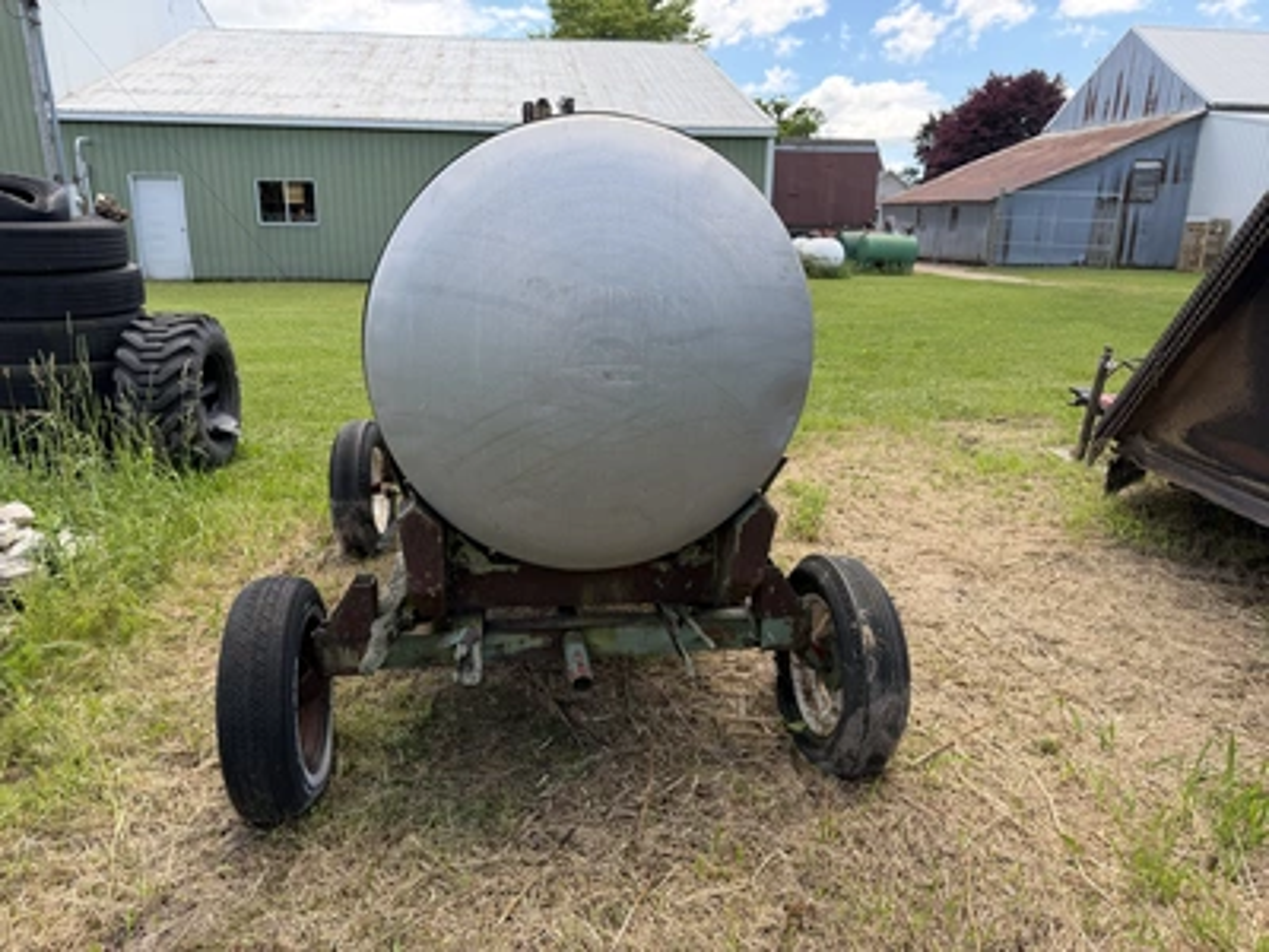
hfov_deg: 71.6
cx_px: 634
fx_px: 880
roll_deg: +1.4
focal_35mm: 24
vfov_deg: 56.8
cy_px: 476
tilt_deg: -14.7
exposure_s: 1/1091
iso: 100
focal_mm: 6.76
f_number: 1.78
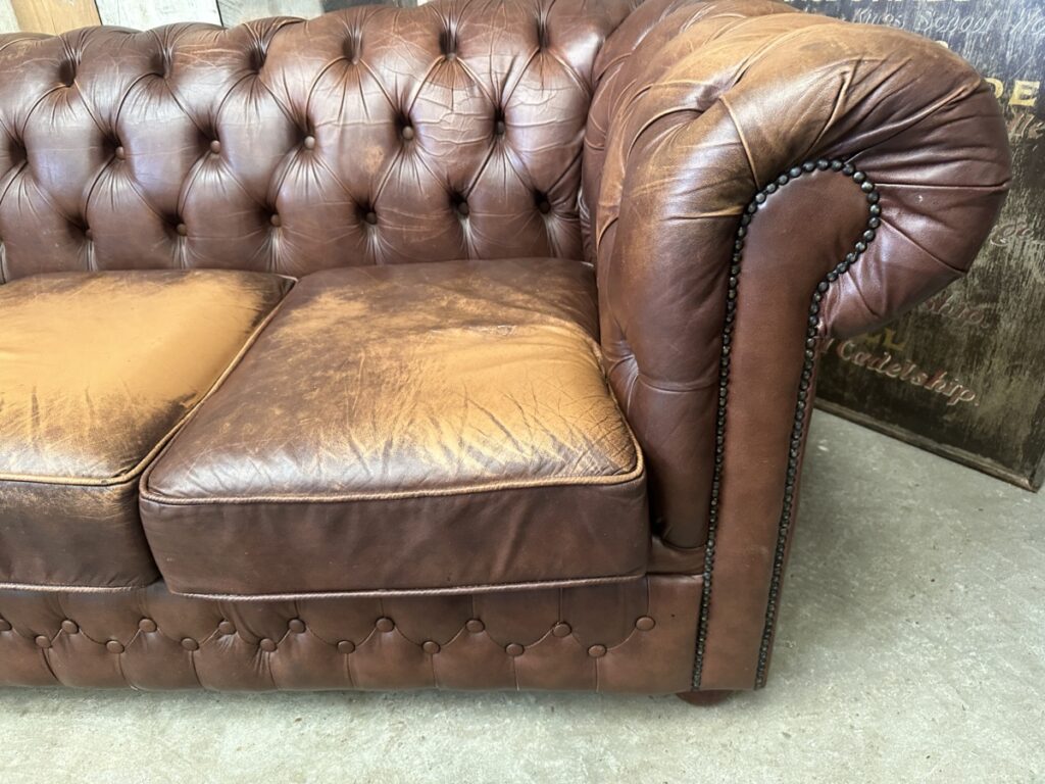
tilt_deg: -31.0
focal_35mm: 24
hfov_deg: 71.6
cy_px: 392
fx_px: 725
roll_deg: +4.3
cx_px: 522
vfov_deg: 56.8
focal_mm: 6.86
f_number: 1.78
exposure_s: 1/60
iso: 400
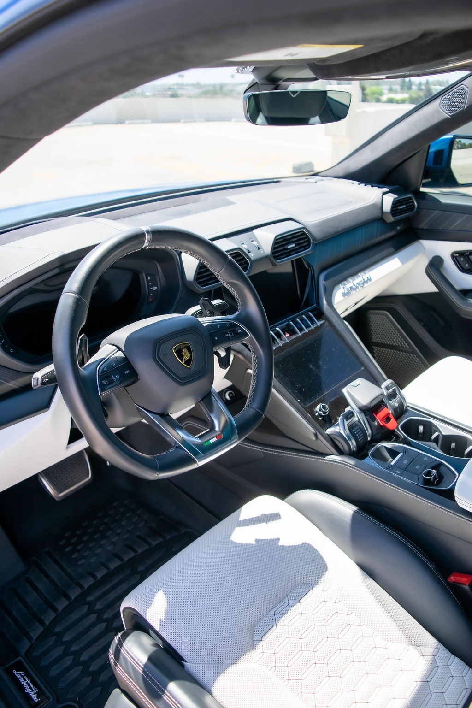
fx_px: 531
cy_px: 354
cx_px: 236
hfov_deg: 47.9
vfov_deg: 67.4
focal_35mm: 27
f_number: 4
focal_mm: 18
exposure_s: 1/1000
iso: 450
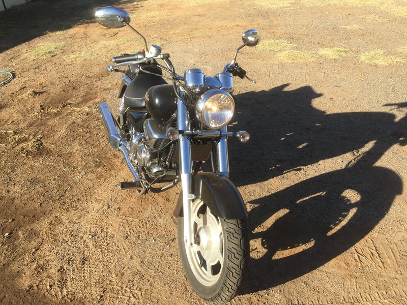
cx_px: 204
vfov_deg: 48.2
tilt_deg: -30.9
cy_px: 152
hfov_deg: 61.7
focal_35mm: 29
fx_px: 341
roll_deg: +3.5
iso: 32
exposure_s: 1/920
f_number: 2.2
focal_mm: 4.15
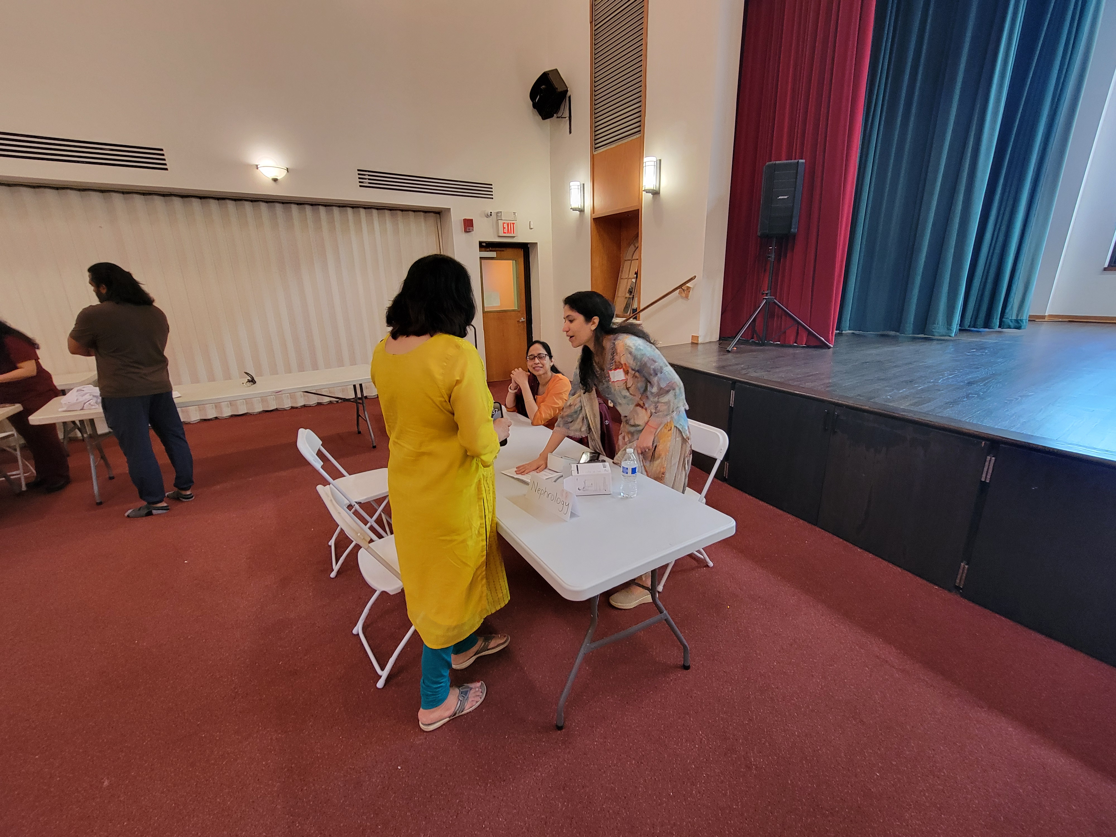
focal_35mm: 13
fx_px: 419
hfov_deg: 106.2
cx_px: 558
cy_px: 418
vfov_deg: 89.9
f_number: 2.2
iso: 400
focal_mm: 2.2
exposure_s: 1/40
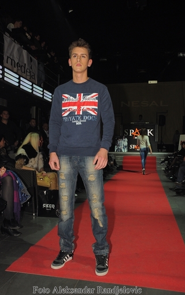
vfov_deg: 61.2
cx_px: 88
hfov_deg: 40.6
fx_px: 250
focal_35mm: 31
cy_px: 147
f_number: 6.3
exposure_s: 1/60
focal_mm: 20
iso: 400
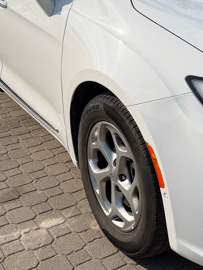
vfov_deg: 30.7
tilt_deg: -14.6
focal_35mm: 62
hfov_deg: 23.5
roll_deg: +0.8
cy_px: 68
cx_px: 149
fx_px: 485
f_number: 1.78
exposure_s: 1/7353
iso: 80
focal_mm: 6.76
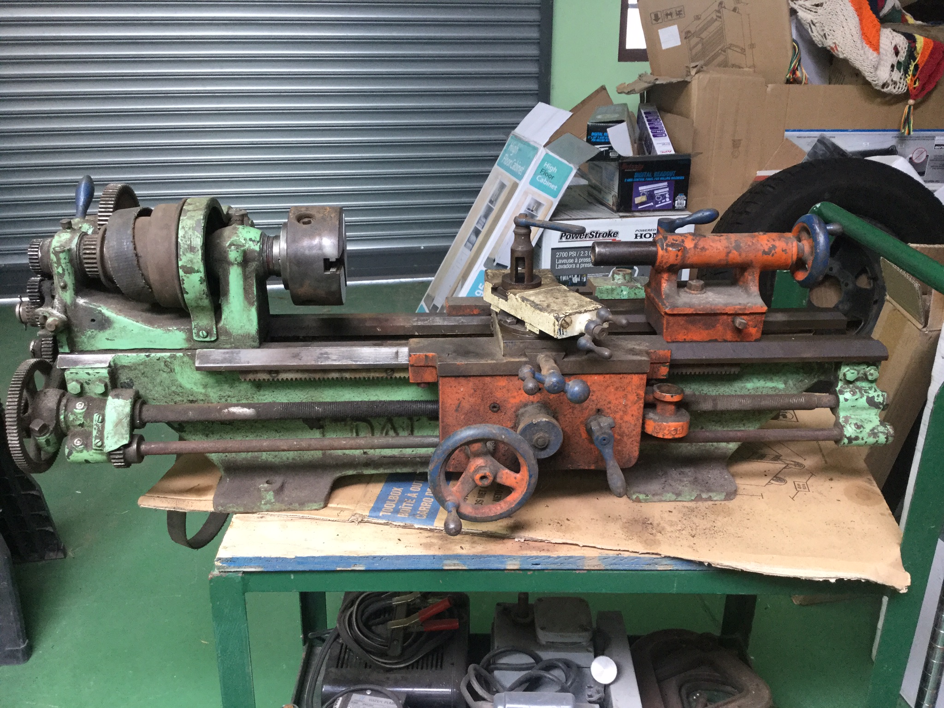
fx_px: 845
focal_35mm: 31
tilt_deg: -22.5
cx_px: 472
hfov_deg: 58.4
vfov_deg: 45.4
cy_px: 354
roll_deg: -0.6
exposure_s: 1/30
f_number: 2.4
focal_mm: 3.3
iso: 80
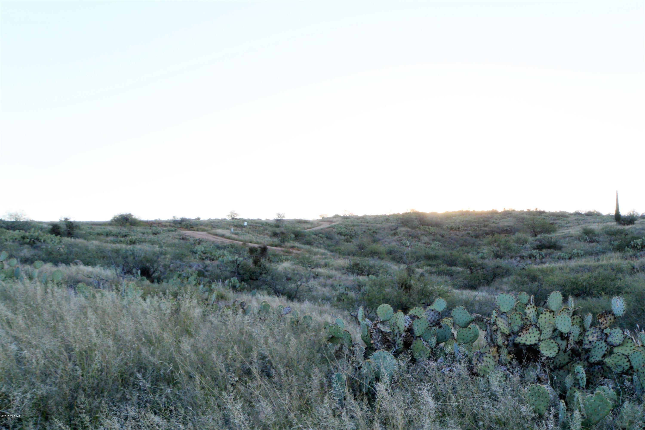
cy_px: 215
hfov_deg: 50.7
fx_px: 681
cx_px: 322
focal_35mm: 38
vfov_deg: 35.1
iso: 200
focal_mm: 14.4
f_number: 11
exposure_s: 1/60
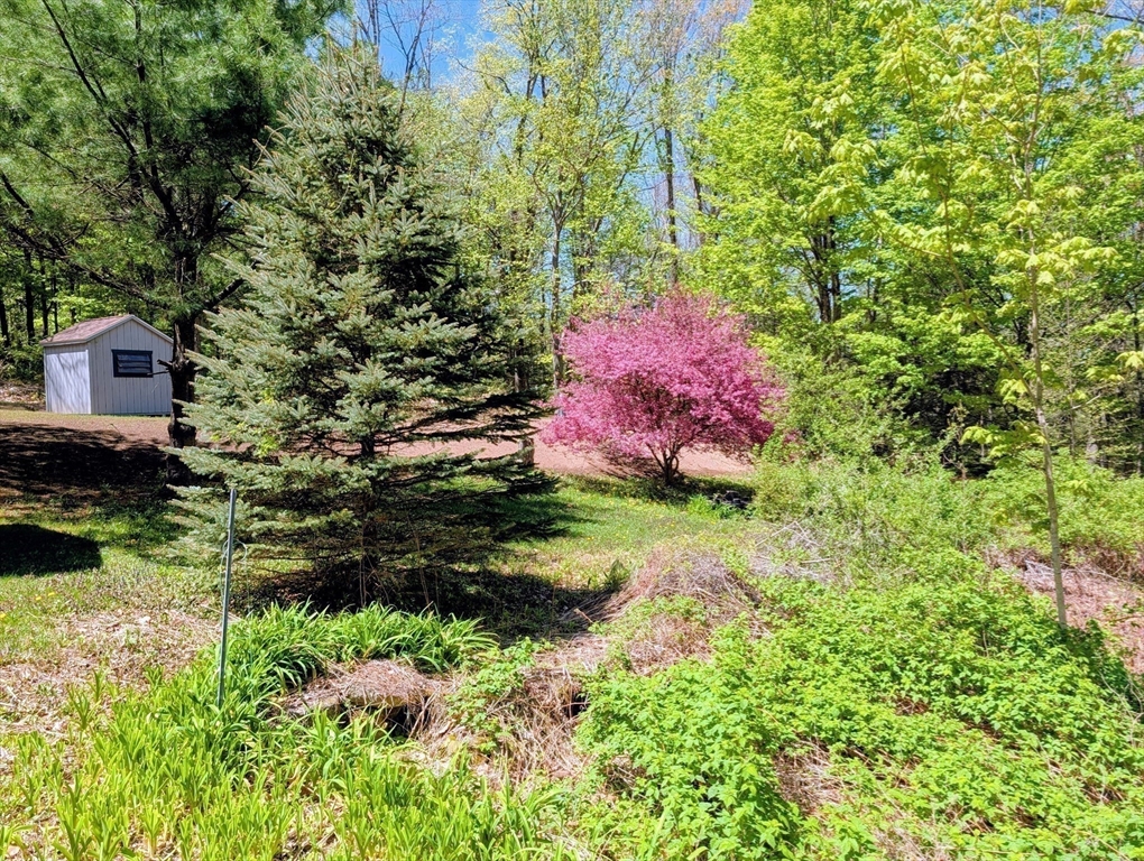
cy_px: 430
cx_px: 572
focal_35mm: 24
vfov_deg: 56.9
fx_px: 794
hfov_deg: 71.5
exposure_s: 1/499
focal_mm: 6.9
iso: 19
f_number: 1.68
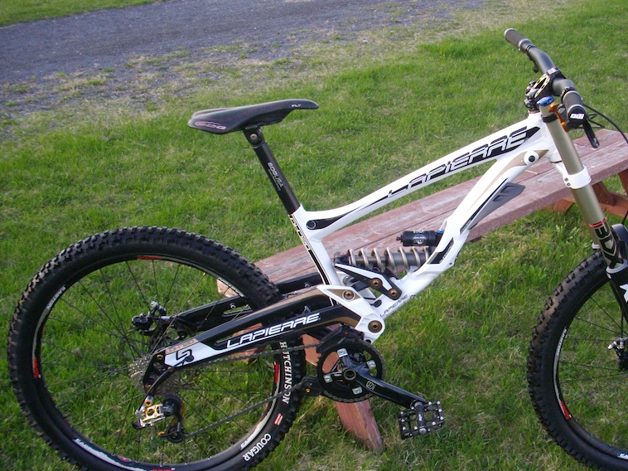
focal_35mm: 50
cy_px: 281
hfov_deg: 37.8
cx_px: 413
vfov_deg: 29.0
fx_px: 907
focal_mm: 6.2
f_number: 2.8
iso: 200
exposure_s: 1/60
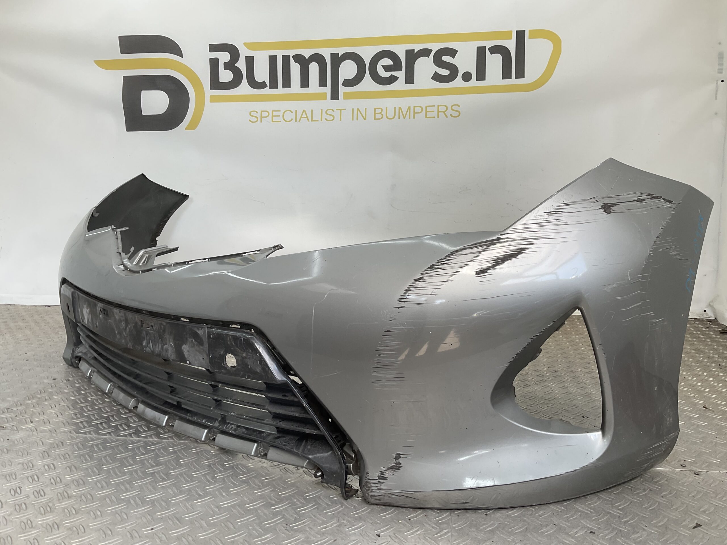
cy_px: 272
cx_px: 364
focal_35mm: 29
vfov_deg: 48.2
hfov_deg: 61.7
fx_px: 609
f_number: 1.8
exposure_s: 1/176
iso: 16
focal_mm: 3
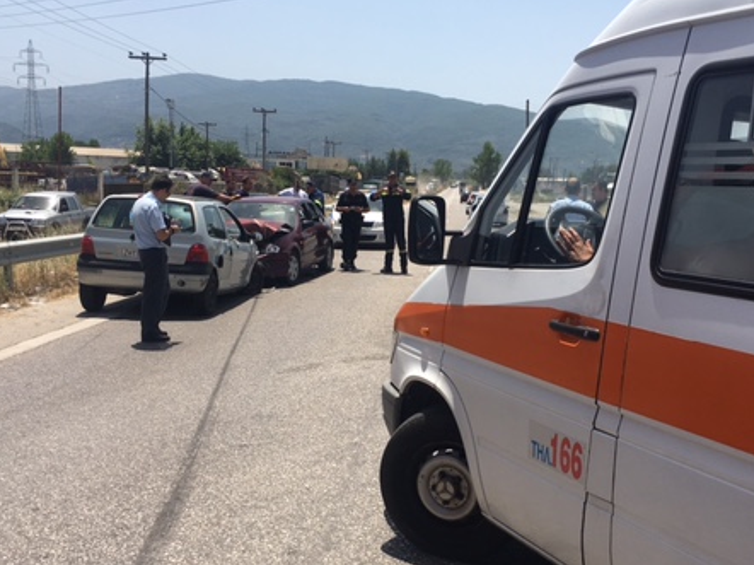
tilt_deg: -11.1
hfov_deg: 44.8
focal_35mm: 42
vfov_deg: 34.3
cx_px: 416
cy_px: 323
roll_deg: -1.8
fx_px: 914
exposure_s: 1/1972
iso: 25
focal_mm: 4.15
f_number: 2.2
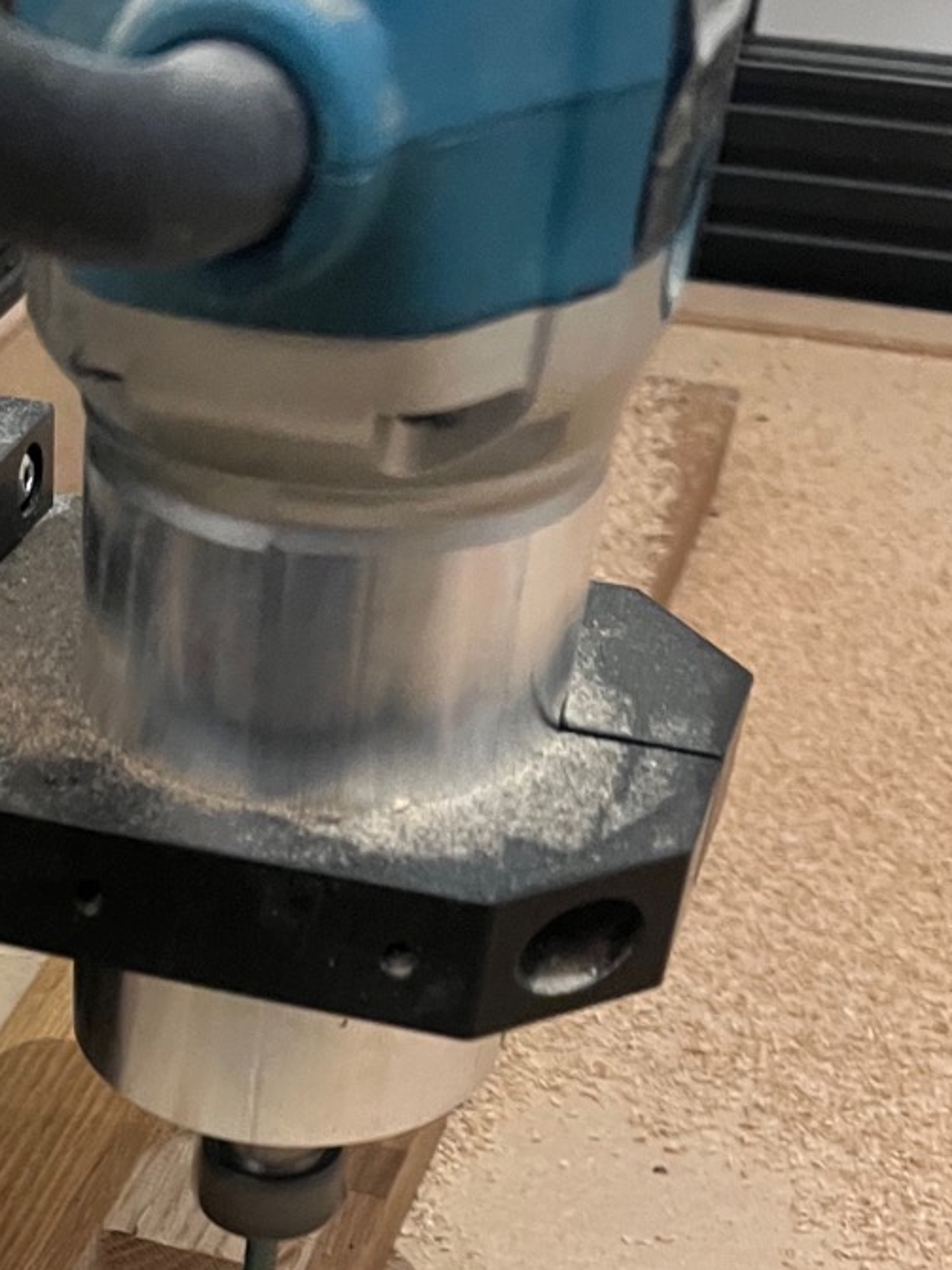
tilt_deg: -44.6
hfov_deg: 22.7
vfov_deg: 28.0
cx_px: 8
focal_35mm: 62
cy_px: 1446
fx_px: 2274
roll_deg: +1.1
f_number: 1.5
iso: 400
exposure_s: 1/33
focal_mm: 5.7
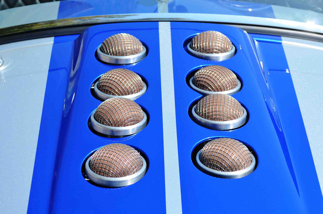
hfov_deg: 24.7
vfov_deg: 16.5
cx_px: 162
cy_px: 107
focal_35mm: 82
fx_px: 739
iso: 100
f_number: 8
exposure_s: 1/250
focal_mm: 55
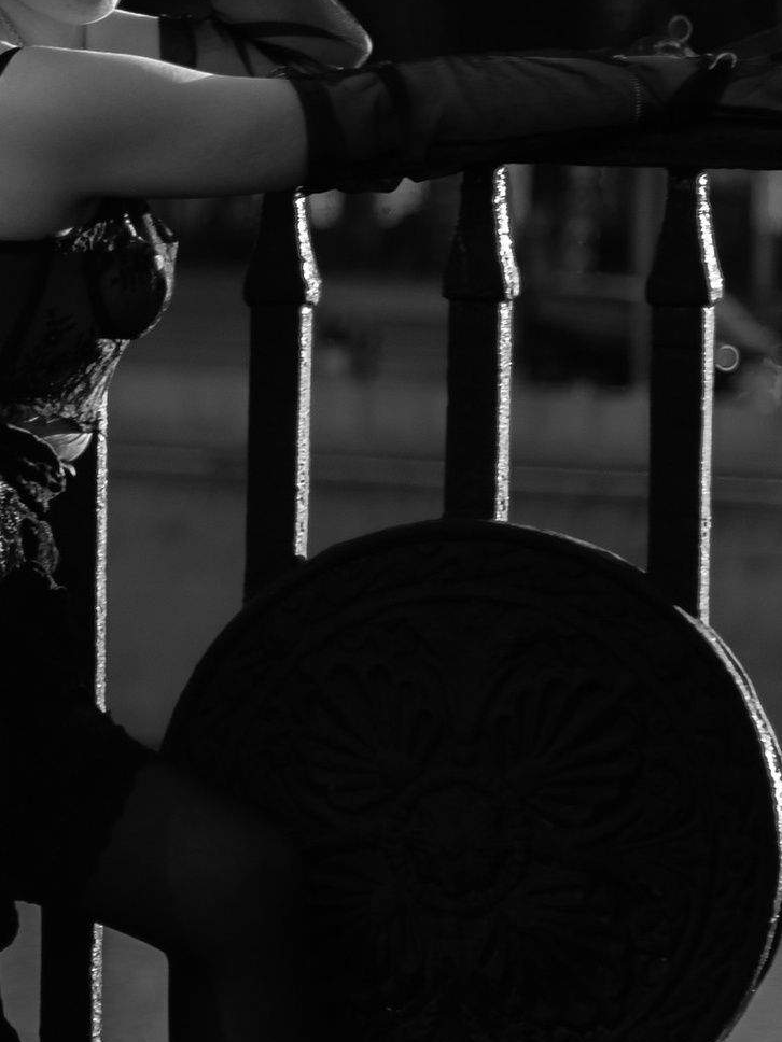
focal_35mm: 400
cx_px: -138
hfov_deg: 3.7
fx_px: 12048
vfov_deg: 5.0
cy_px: 509
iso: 125
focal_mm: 105
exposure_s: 1/350
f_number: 4.2
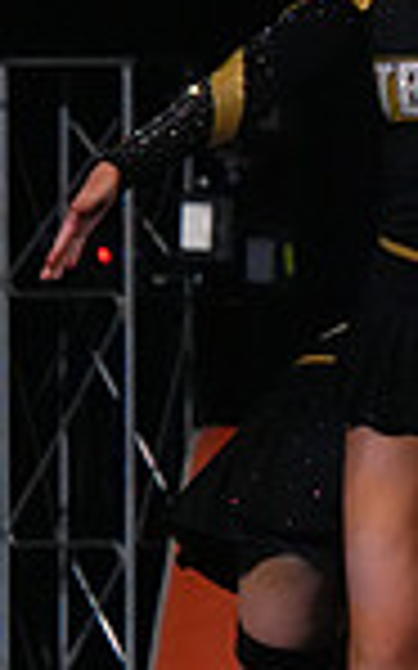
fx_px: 18044
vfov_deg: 2.1
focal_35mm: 989
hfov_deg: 1.3
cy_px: 393
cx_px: 1160
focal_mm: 250
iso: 16000
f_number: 5.6
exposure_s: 1/1250
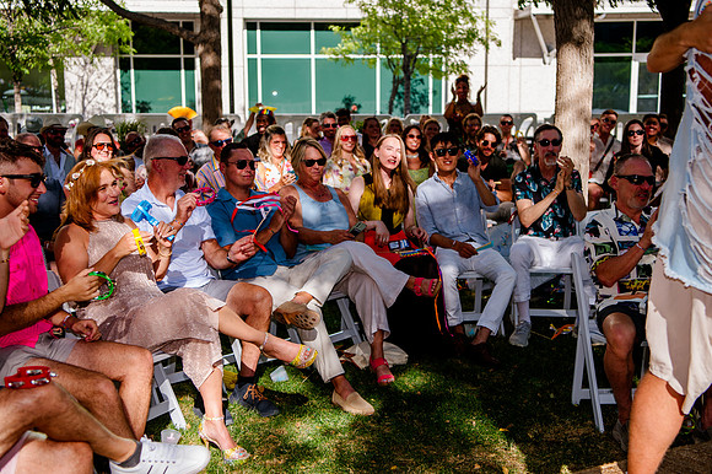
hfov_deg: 39.8
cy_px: 237
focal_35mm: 50
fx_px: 985
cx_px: 356
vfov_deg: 27.1
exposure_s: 1/640
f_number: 3.5
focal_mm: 46
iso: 200
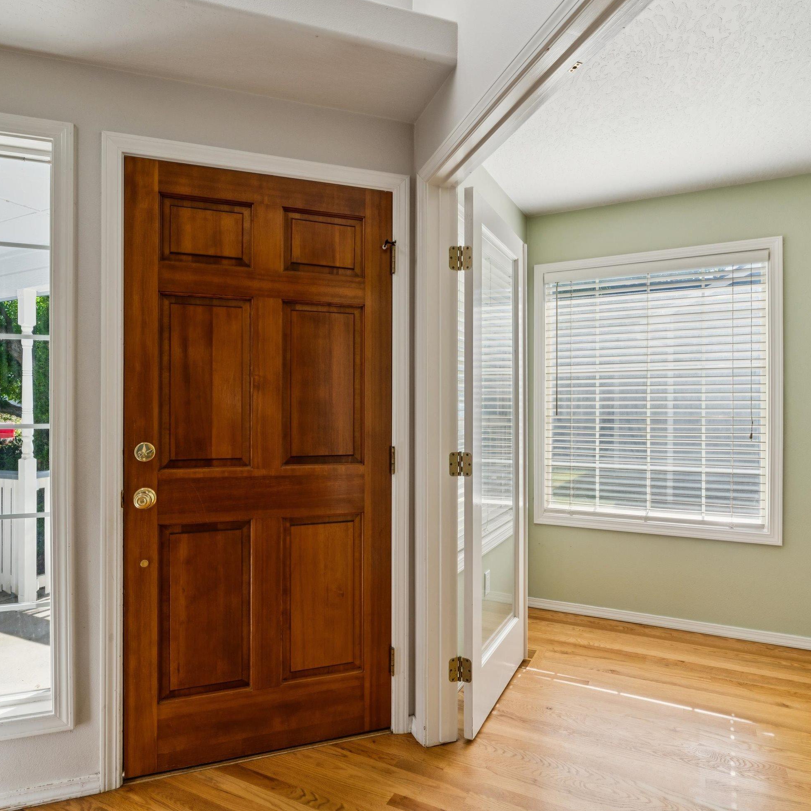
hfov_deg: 72.0
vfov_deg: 72.0
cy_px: 409
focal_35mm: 21
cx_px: 414
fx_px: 558
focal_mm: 15.8
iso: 400
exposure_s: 1/60
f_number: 13
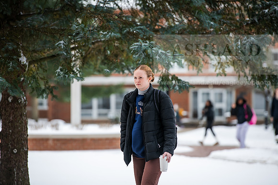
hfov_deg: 10.3
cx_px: 139
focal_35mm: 200
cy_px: 92
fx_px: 1545
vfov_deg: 6.9
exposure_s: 1/640
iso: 160
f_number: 4
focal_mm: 200
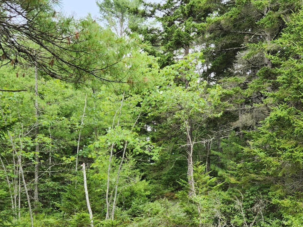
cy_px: 182
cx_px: 154
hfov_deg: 47.8
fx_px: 341
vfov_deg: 35.6
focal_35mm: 39
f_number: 1.8
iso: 20
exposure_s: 1/180
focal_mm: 5.4
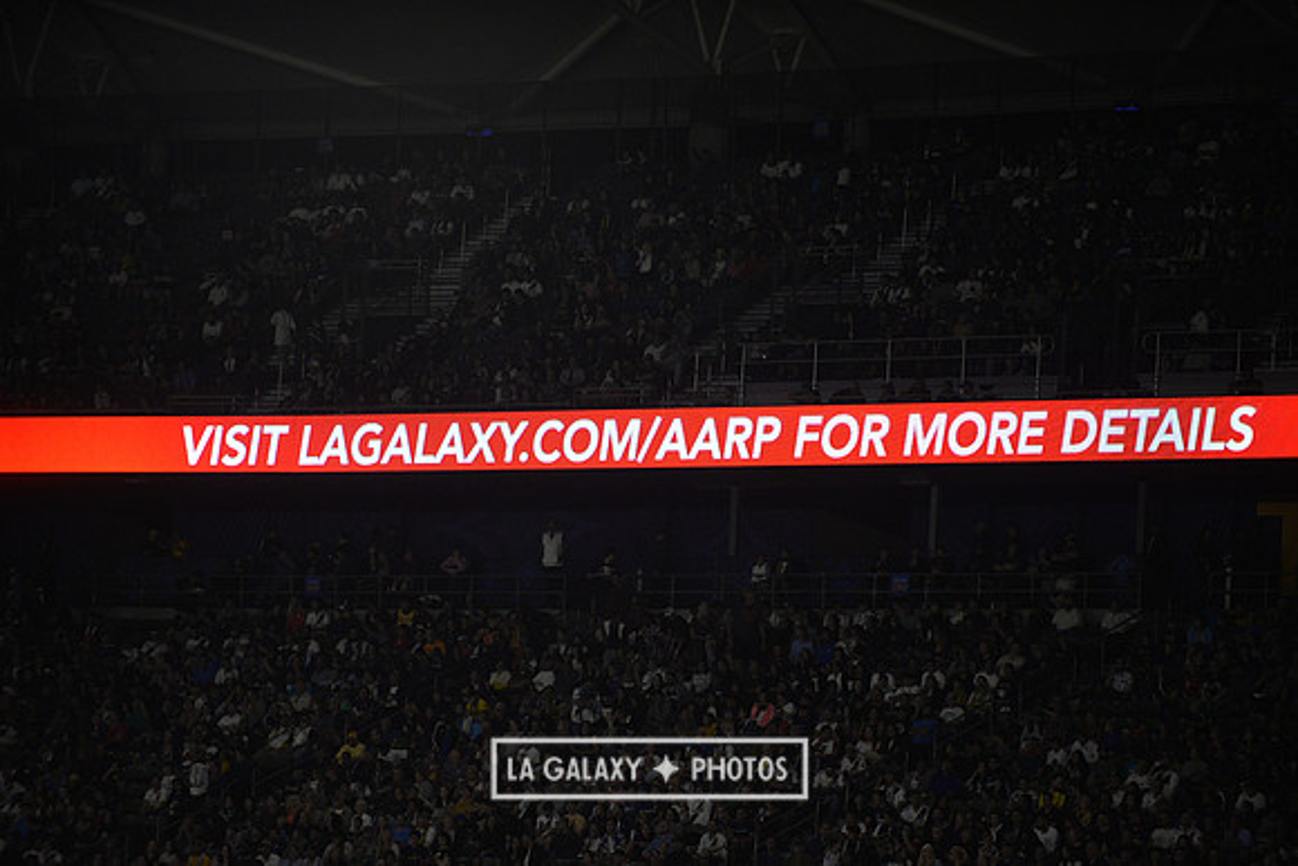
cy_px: 433
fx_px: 7212
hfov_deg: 10.3
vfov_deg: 6.9
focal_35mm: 200
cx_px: 649
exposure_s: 1/3200
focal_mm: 200
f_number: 2.8
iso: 1600
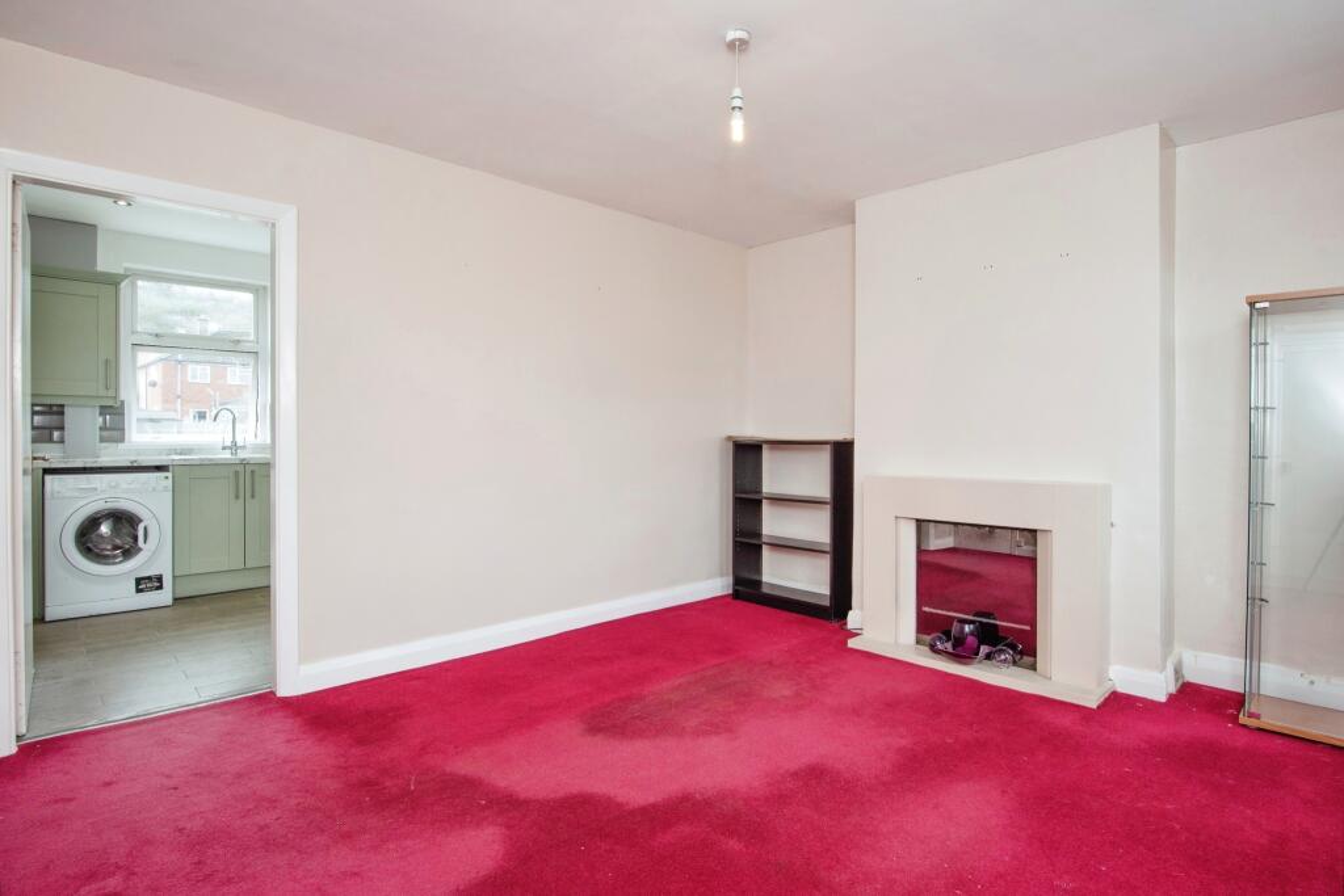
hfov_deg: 93.3
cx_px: 672
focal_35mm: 17
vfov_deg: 70.5
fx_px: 635
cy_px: 448
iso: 200
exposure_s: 1/60
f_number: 10
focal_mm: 17
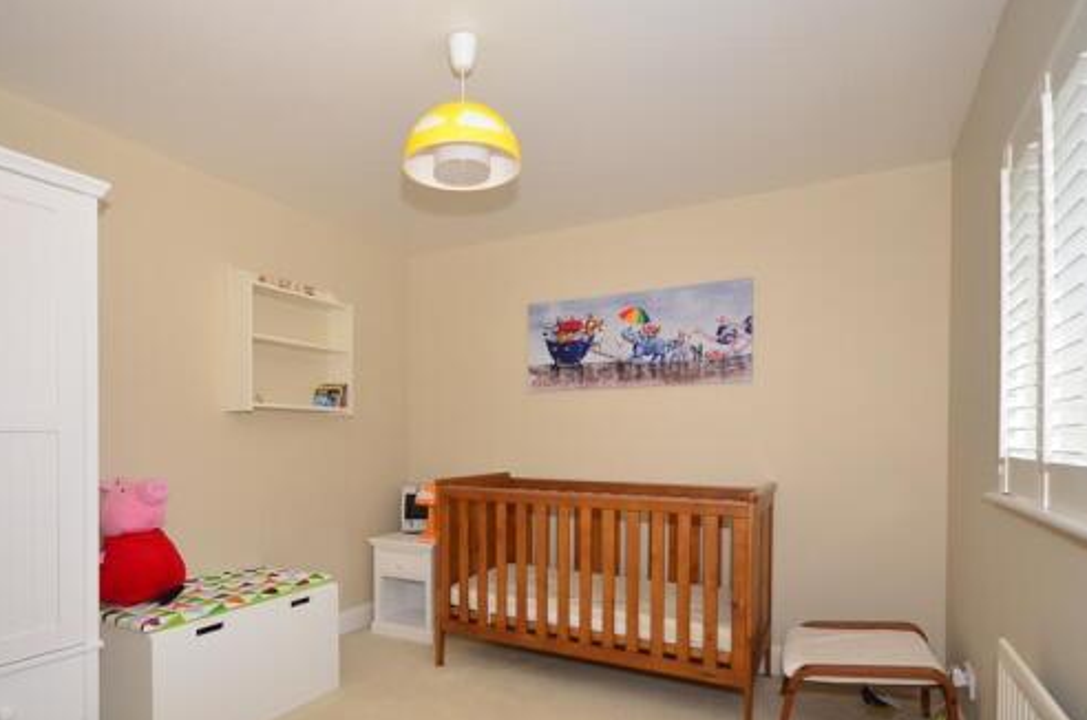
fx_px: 603
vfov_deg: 61.0
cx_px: 468
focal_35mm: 20
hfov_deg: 83.6
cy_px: 442
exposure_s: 1/30
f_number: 5
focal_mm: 10
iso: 200
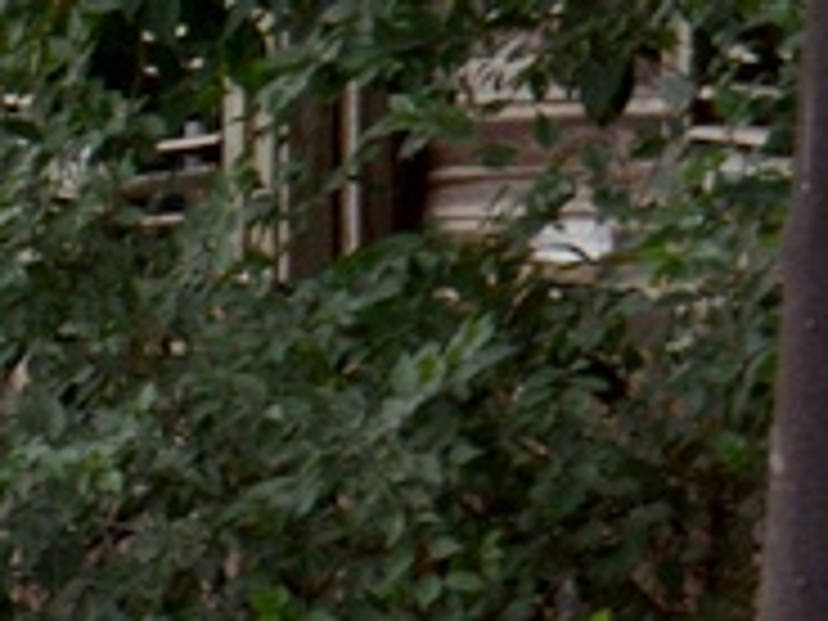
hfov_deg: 4.6
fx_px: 9879
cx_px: -1827
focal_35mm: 413
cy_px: 457
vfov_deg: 3.6
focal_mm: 44
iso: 200
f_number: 7.1
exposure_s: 1/200
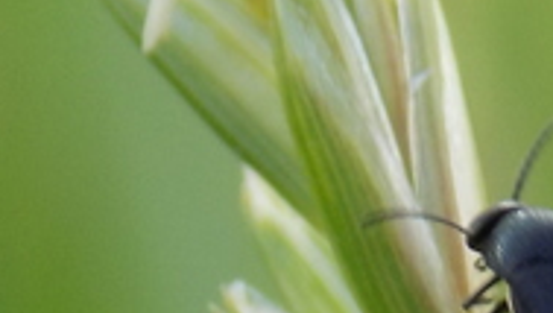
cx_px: 598
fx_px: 8503
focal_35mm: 579
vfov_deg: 2.1
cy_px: 339
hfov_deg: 3.7
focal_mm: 20.9
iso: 80
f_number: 4.8
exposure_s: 1/50
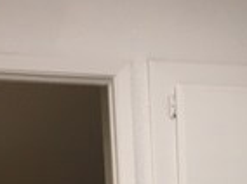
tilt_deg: -4.4
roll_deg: +2.0
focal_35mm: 131
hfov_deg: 14.8
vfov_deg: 10.4
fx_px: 933
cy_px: 371
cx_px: 256
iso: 64
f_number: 2.2
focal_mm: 4.15
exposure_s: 1/30
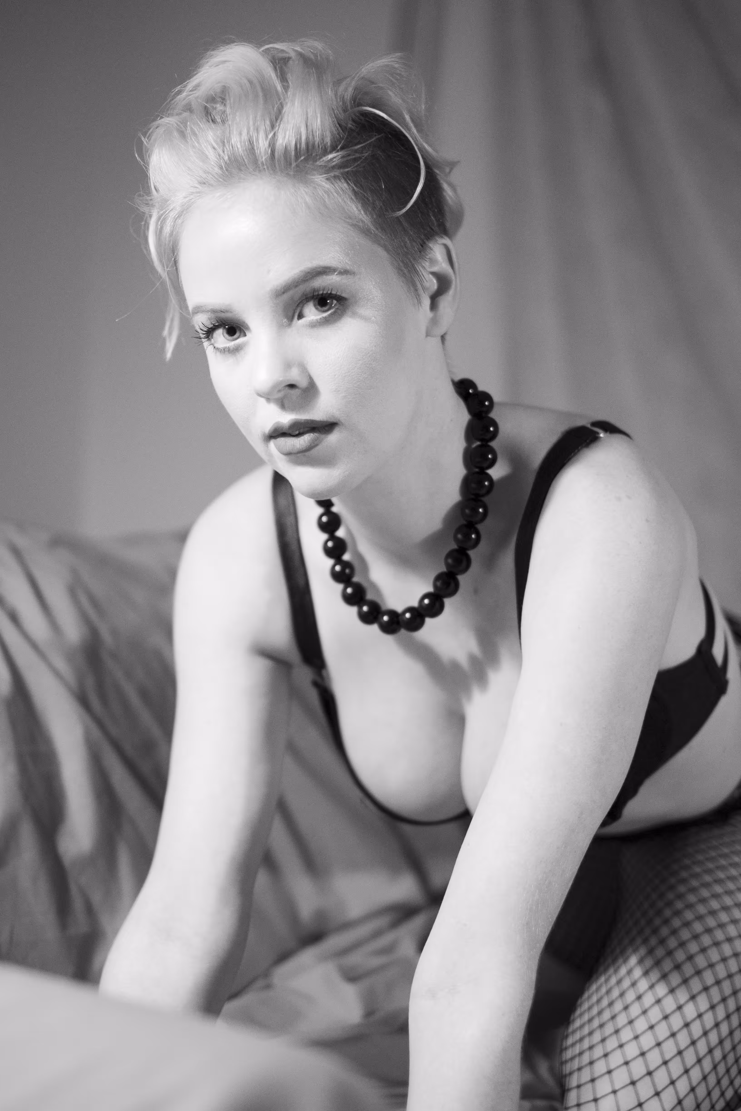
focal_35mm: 53
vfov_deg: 37.5
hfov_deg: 25.5
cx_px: 370
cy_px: 556
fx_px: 1636
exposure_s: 1/100
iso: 1600
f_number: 1.4
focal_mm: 35
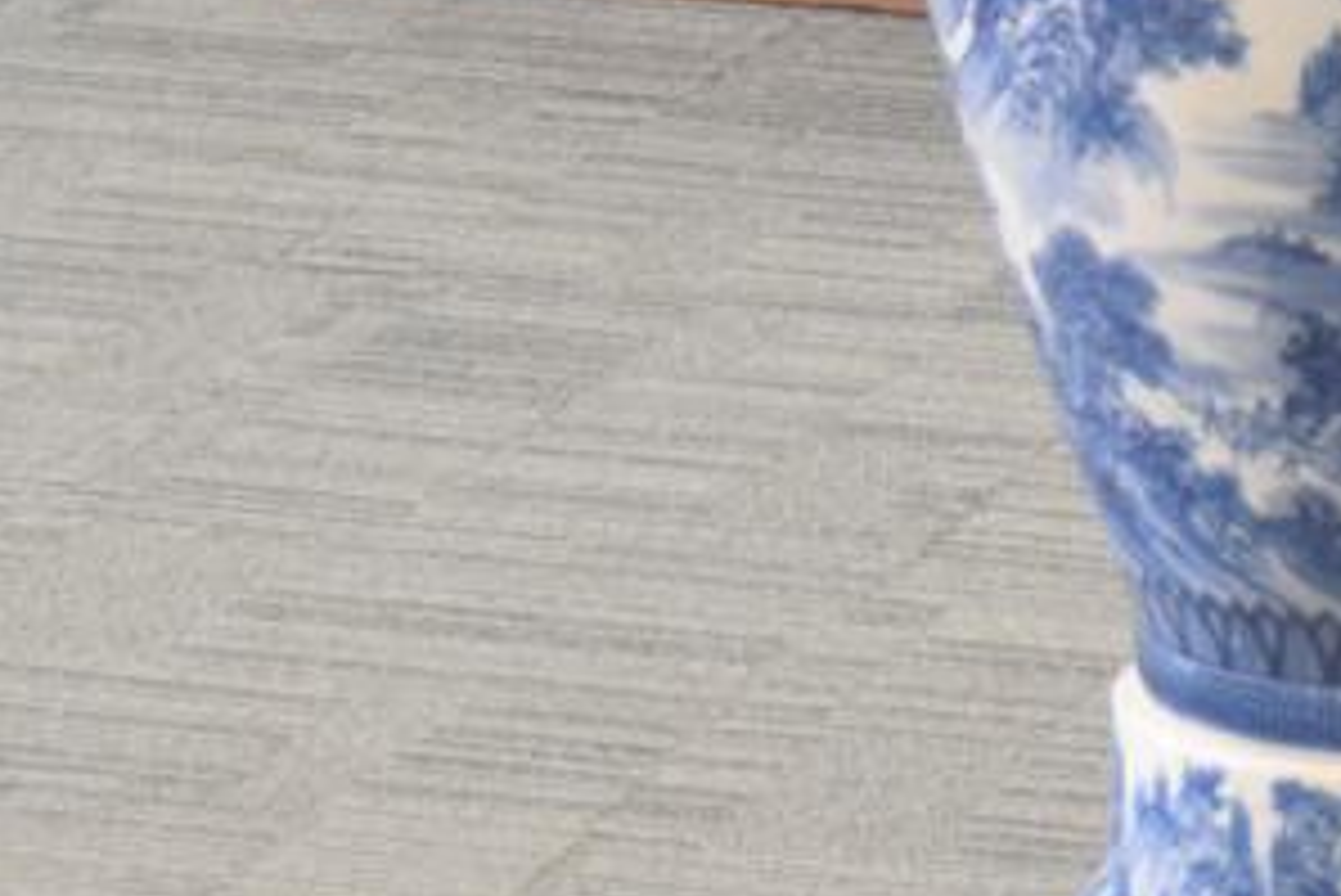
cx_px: 1530
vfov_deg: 5.7
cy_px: 61
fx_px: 8944
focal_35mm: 240
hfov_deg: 8.5
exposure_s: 1/60
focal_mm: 44
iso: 1100
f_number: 4.5
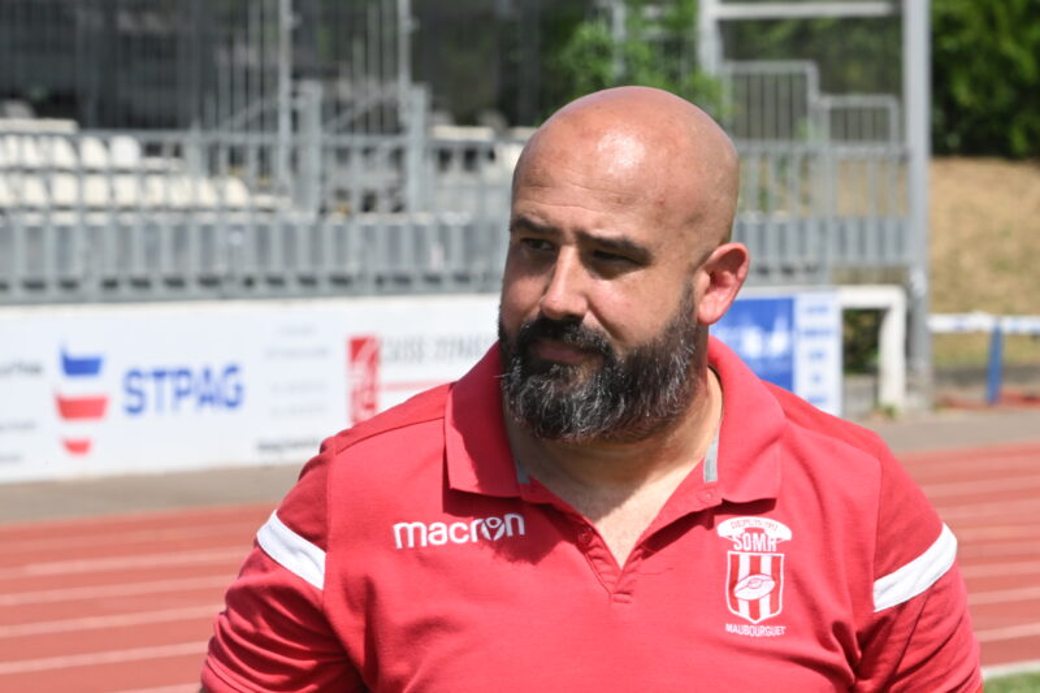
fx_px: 8664
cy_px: 346
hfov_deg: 6.9
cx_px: 520
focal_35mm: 300
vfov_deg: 4.6
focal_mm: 200
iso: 500
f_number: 14
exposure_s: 1/320
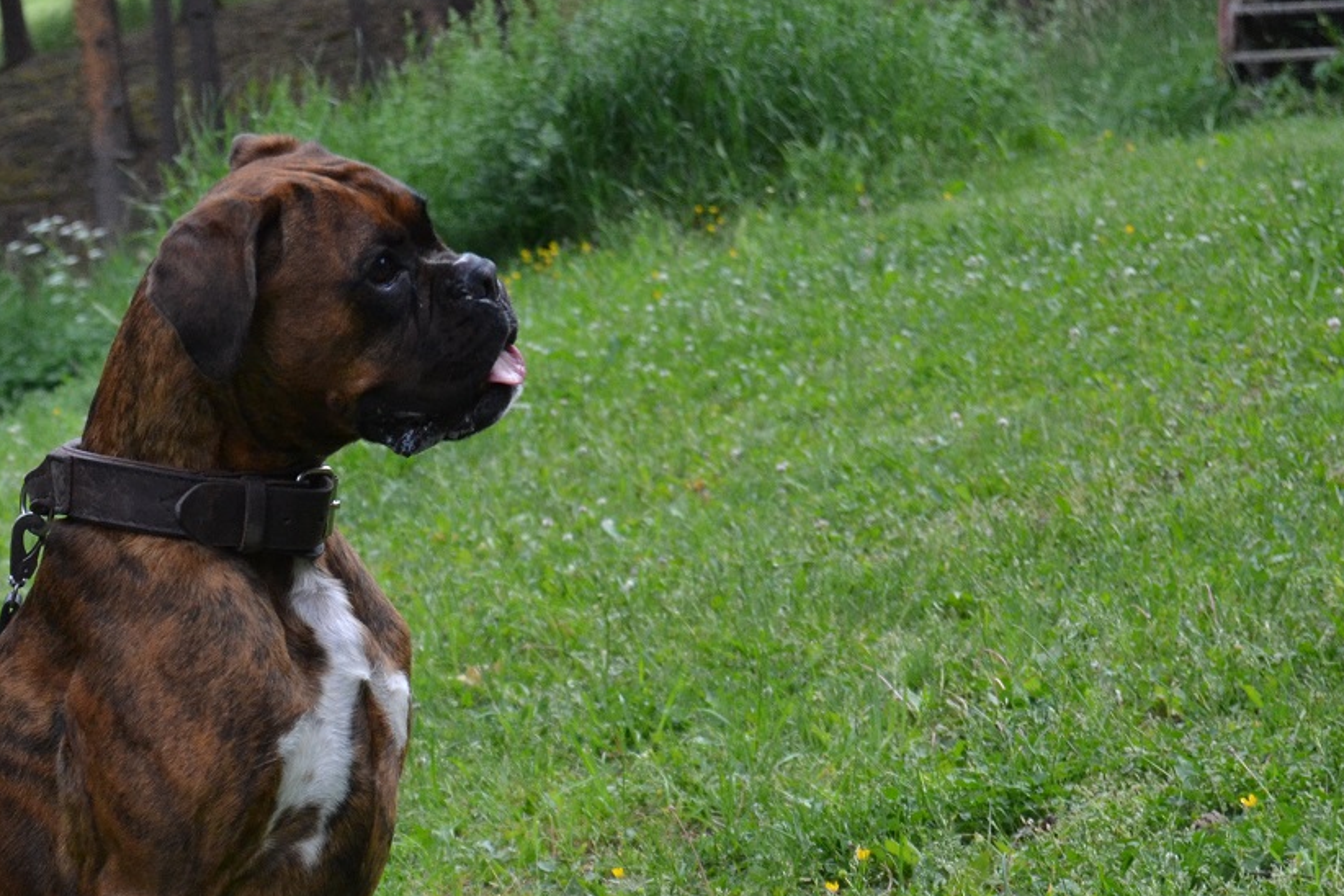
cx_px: 344
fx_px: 5183
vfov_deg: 9.9
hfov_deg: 14.7
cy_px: 723
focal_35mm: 139
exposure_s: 1/500
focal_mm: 55
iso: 1400
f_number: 5.6
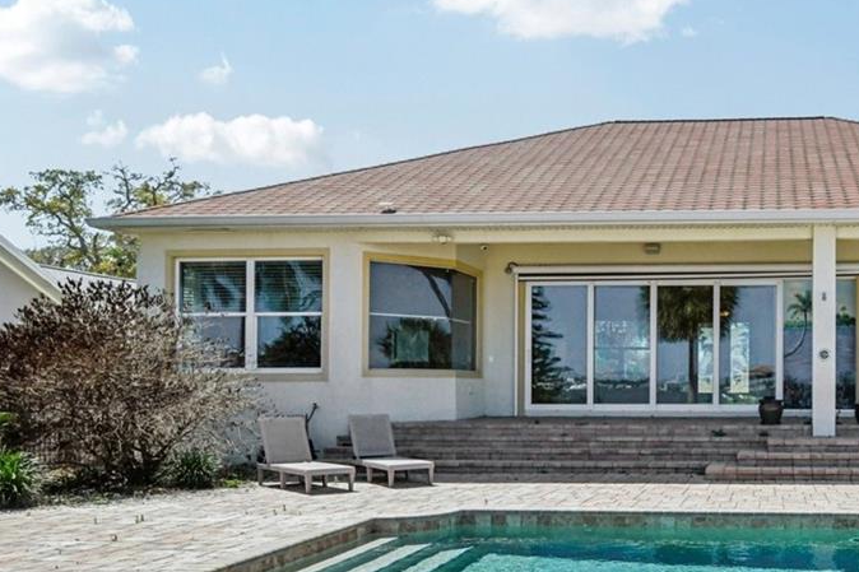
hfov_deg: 47.3
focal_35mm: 38
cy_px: 324
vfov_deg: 35.0
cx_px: 714
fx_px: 906
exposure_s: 1/1000
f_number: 8
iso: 400
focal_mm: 16
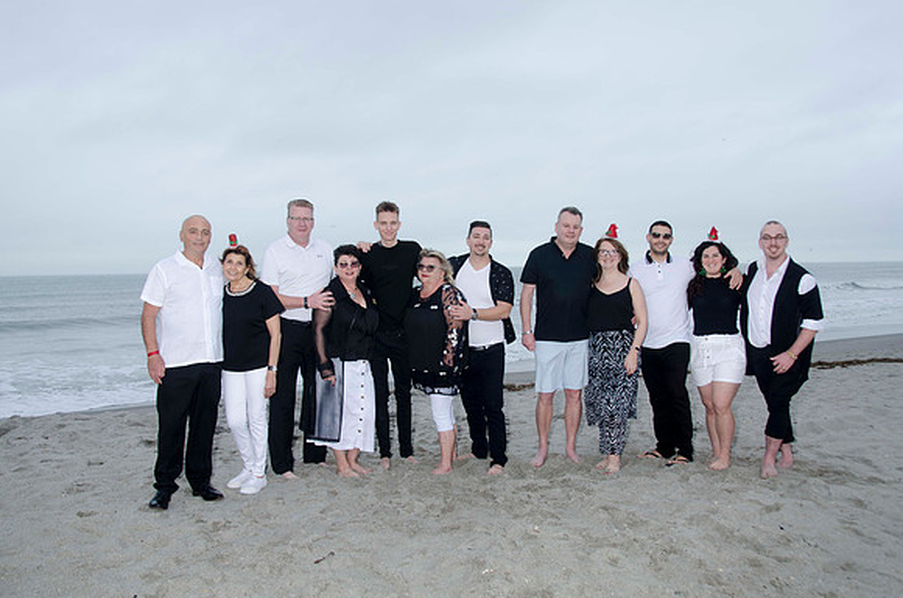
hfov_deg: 57.3
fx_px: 826
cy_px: 299
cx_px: 452
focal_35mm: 33
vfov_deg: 39.8
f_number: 5.6
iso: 100
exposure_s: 1/60
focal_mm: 22
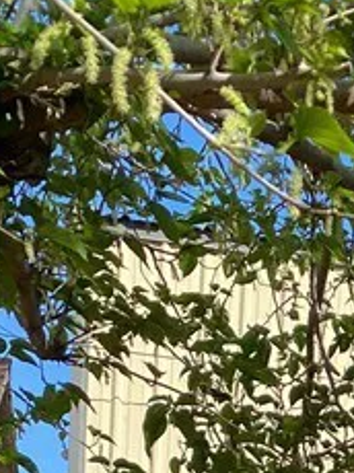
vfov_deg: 13.6
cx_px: 416
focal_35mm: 116
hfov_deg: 12.5
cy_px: 1034
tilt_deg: -6.9
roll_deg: -4.0
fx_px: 1585
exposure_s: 1/1608
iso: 32
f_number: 1.8
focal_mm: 4.25
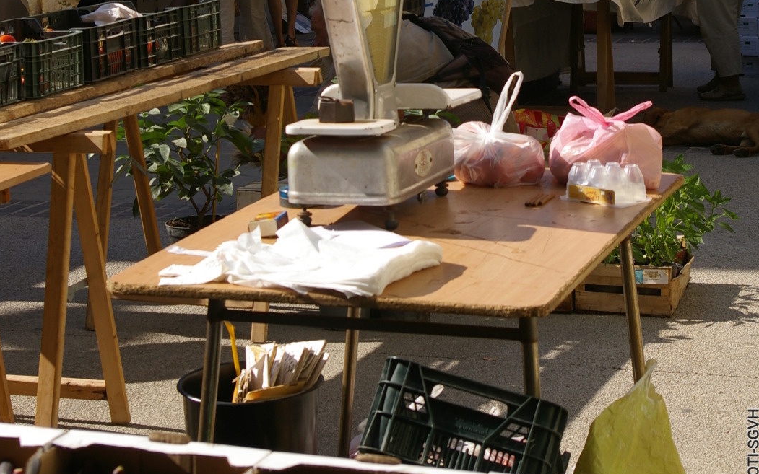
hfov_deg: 22.3
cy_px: 27
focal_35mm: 93
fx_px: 1924
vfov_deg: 13.9
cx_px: 382
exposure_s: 1/350
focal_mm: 40
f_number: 9.5
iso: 200
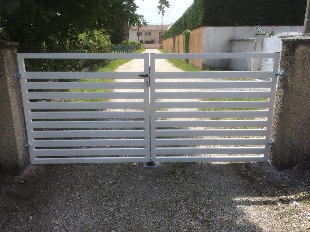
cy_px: 116
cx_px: 155
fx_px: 260
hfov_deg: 61.7
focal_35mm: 29
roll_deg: +0.9
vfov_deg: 48.2
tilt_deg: -15.8
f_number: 2.2
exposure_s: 1/1466
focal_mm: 4.15
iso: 32
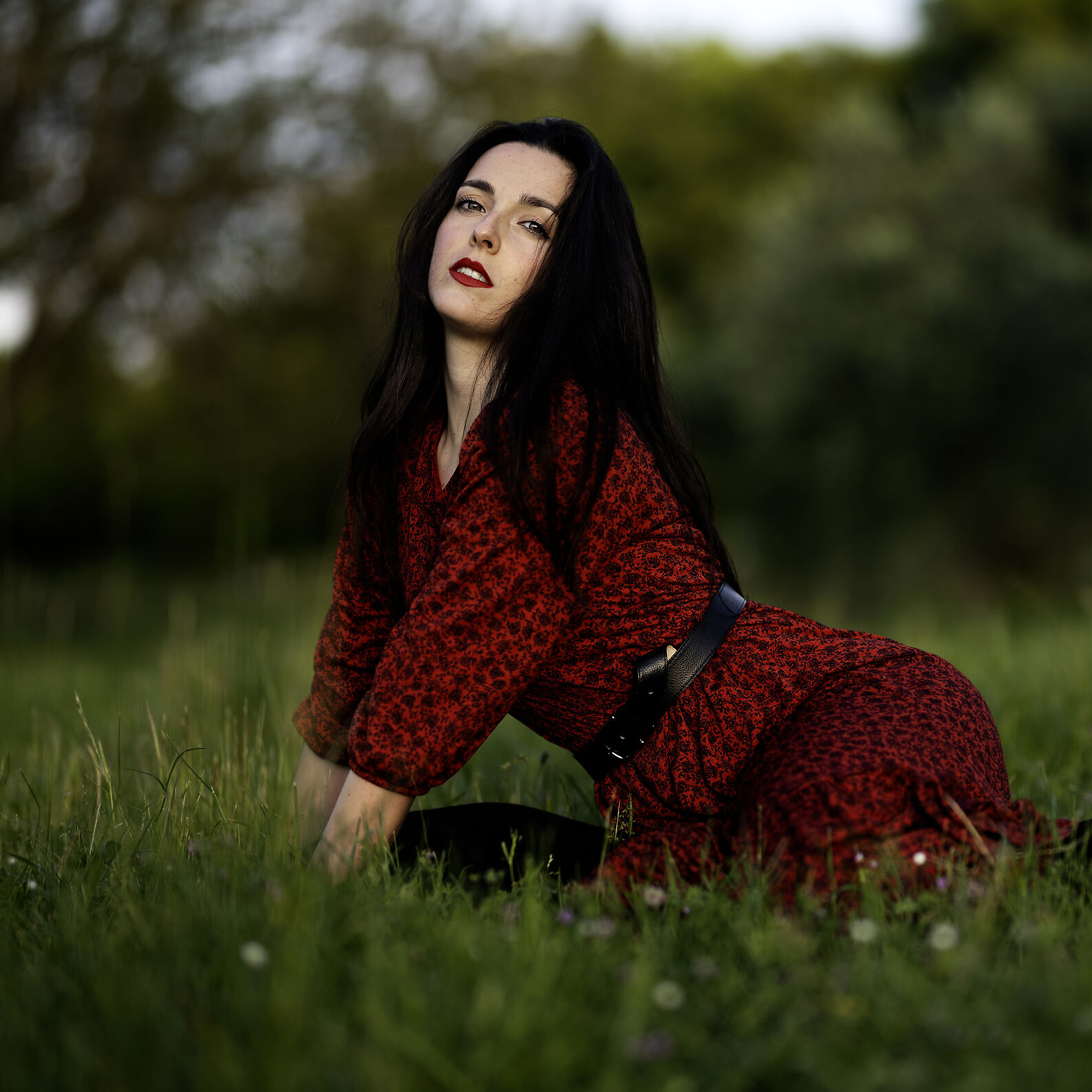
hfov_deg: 15.9
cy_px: 546
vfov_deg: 16.0
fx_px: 3890
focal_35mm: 109
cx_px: 753
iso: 64
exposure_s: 1/800
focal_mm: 85
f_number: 1.4
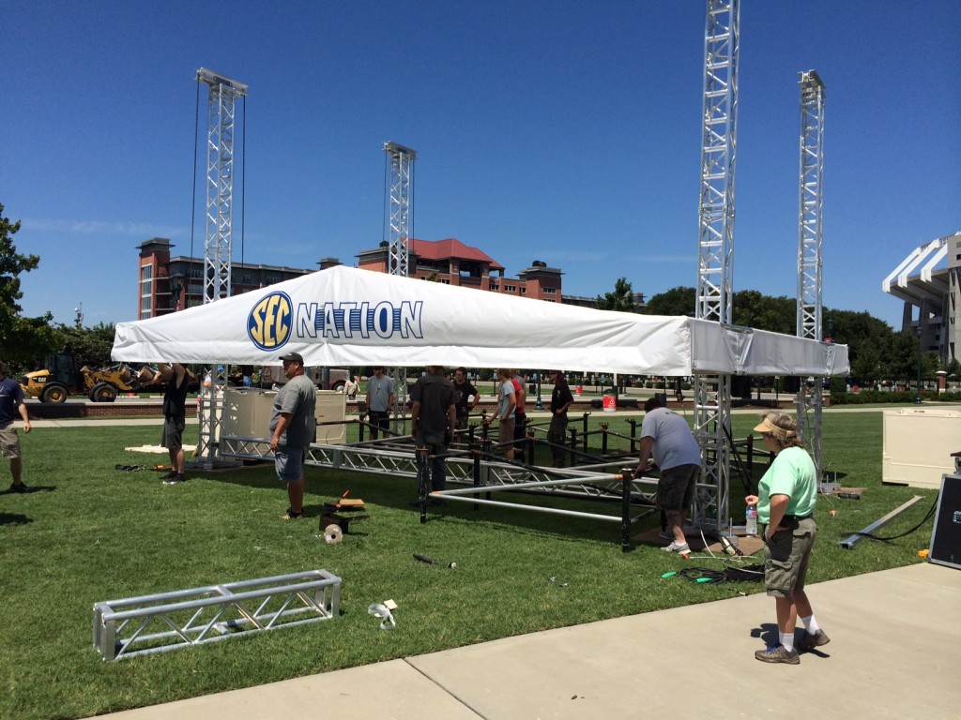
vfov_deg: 46.8
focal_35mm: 30
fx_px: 833
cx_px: 480
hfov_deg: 60.0
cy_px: 360
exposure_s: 1/3731
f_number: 2.2
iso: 40
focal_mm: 4.12
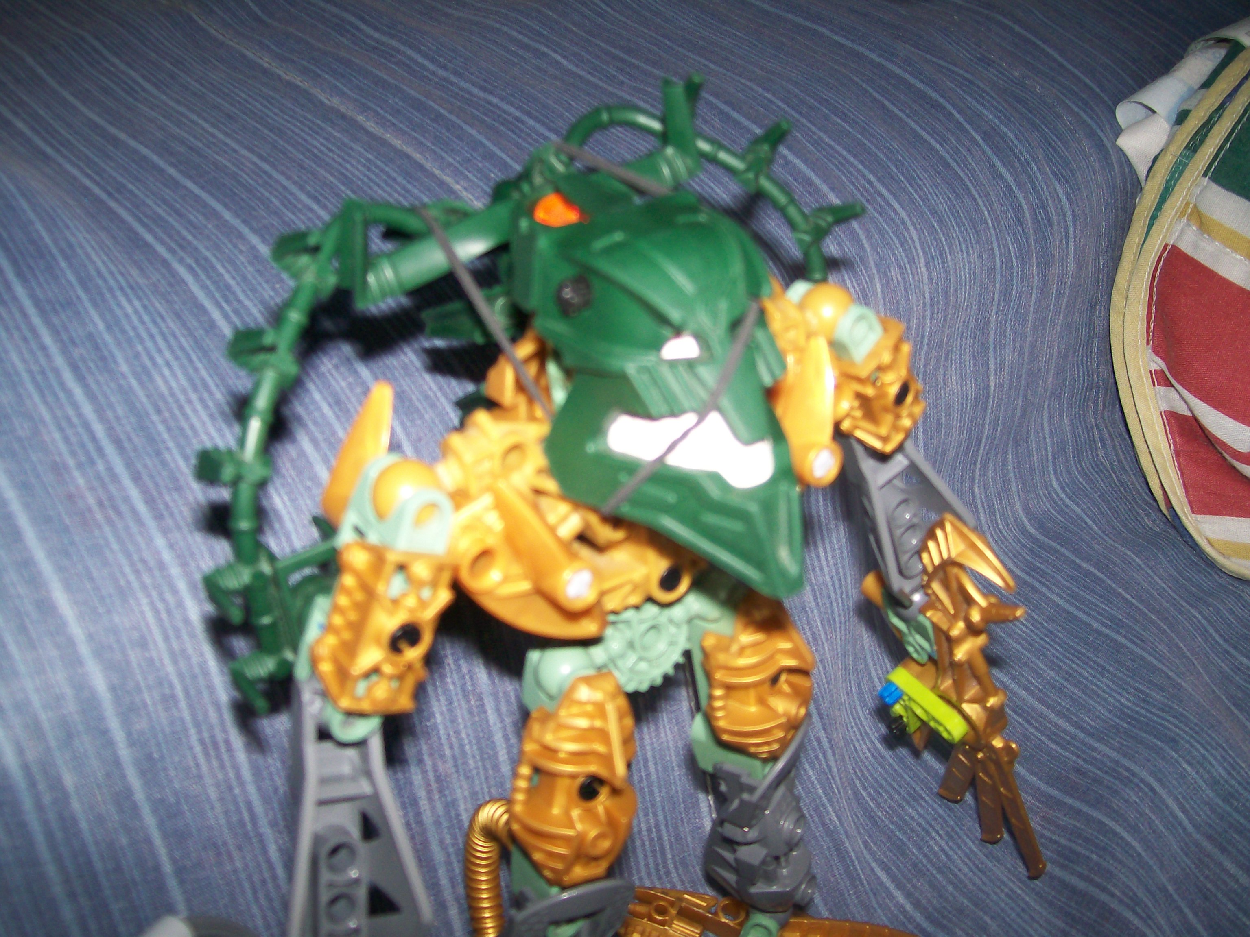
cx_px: 625
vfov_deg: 39.7
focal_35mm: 36
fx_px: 1300
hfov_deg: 51.4
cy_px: 468
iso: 80
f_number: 2.7
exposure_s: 1/64
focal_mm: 6
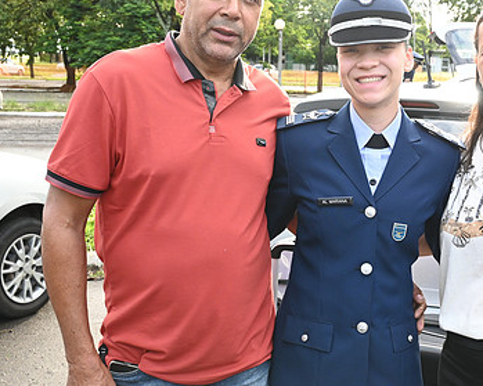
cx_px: 371
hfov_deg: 34.1
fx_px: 769
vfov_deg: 28.2
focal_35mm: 54
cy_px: 174
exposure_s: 1/250
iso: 1000
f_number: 6.3
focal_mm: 23
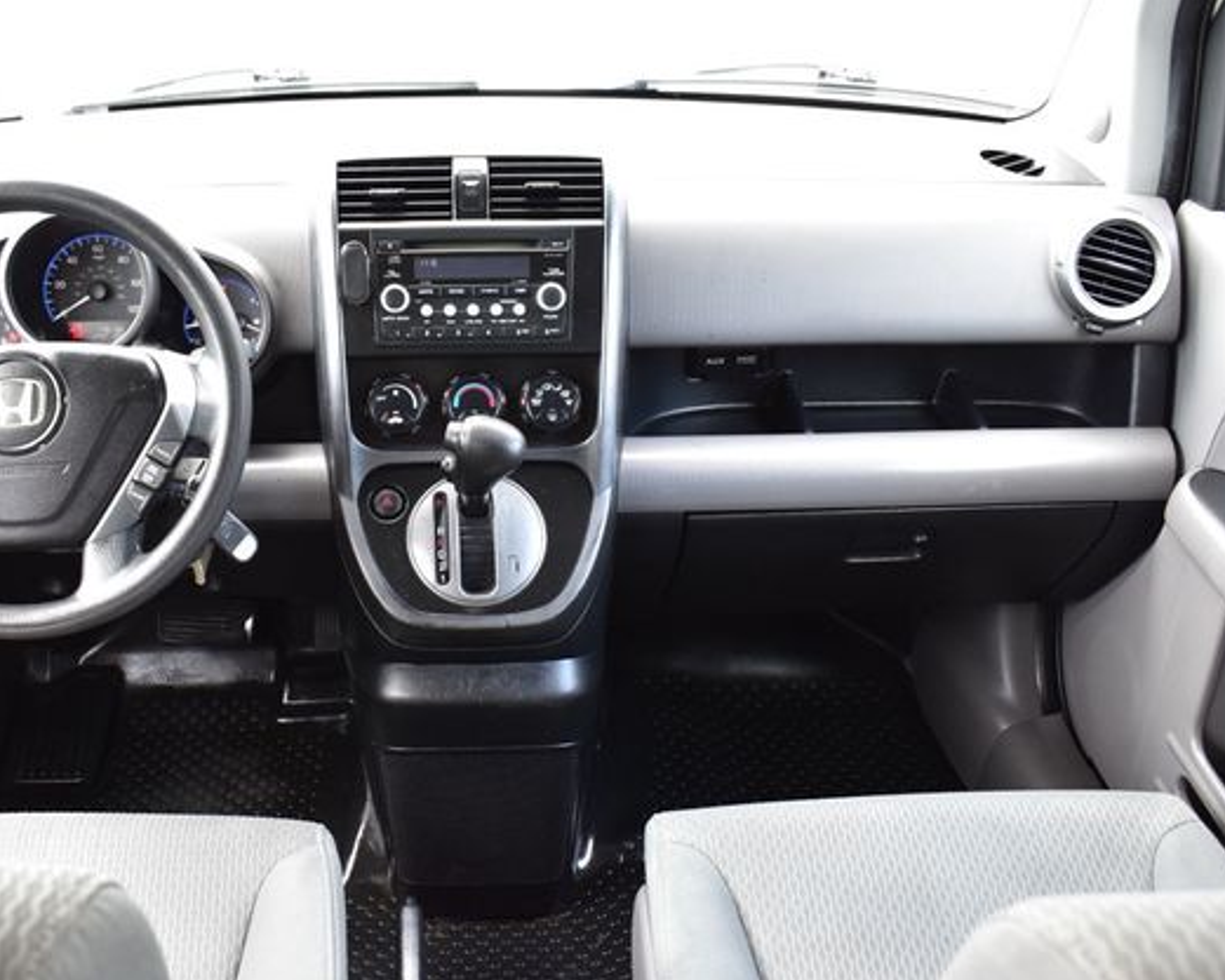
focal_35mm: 38
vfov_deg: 39.2
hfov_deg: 47.6
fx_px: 1378
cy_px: 494
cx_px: 484
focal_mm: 22
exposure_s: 1/30
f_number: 7.1
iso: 400
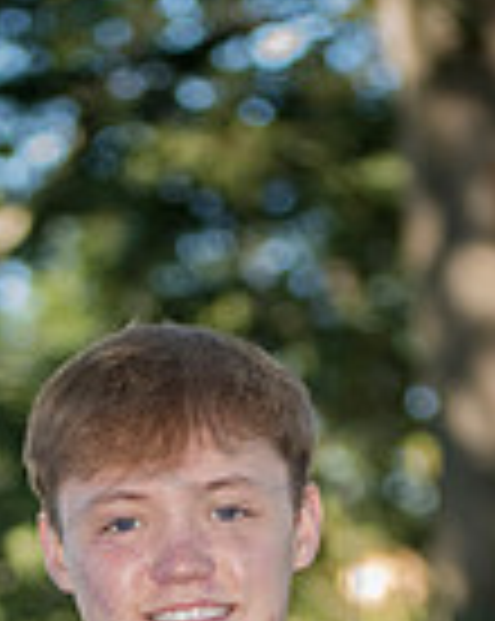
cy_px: 994
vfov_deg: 7.7
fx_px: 4497
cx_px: 166
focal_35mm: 245
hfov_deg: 6.3
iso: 800
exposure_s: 1/400
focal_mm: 80
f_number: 3.2
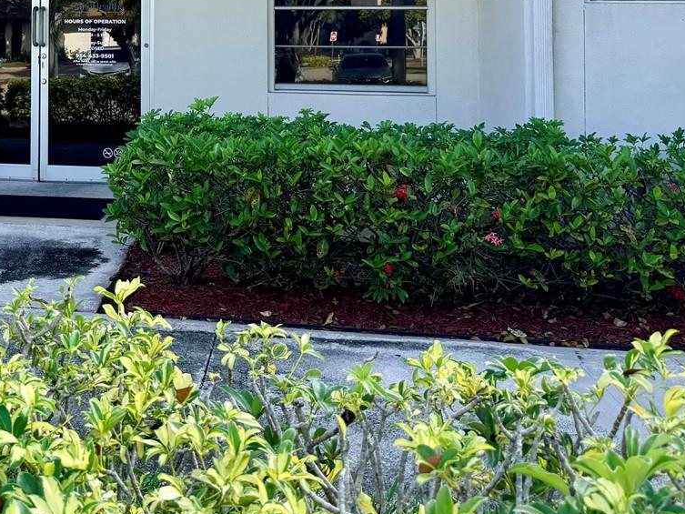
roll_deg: -0.5
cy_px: 1
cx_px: 55
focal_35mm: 51
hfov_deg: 35.1
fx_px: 1009
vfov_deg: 27.0
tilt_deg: +2.4
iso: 100
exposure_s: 1/1812
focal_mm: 6.76
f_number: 1.78
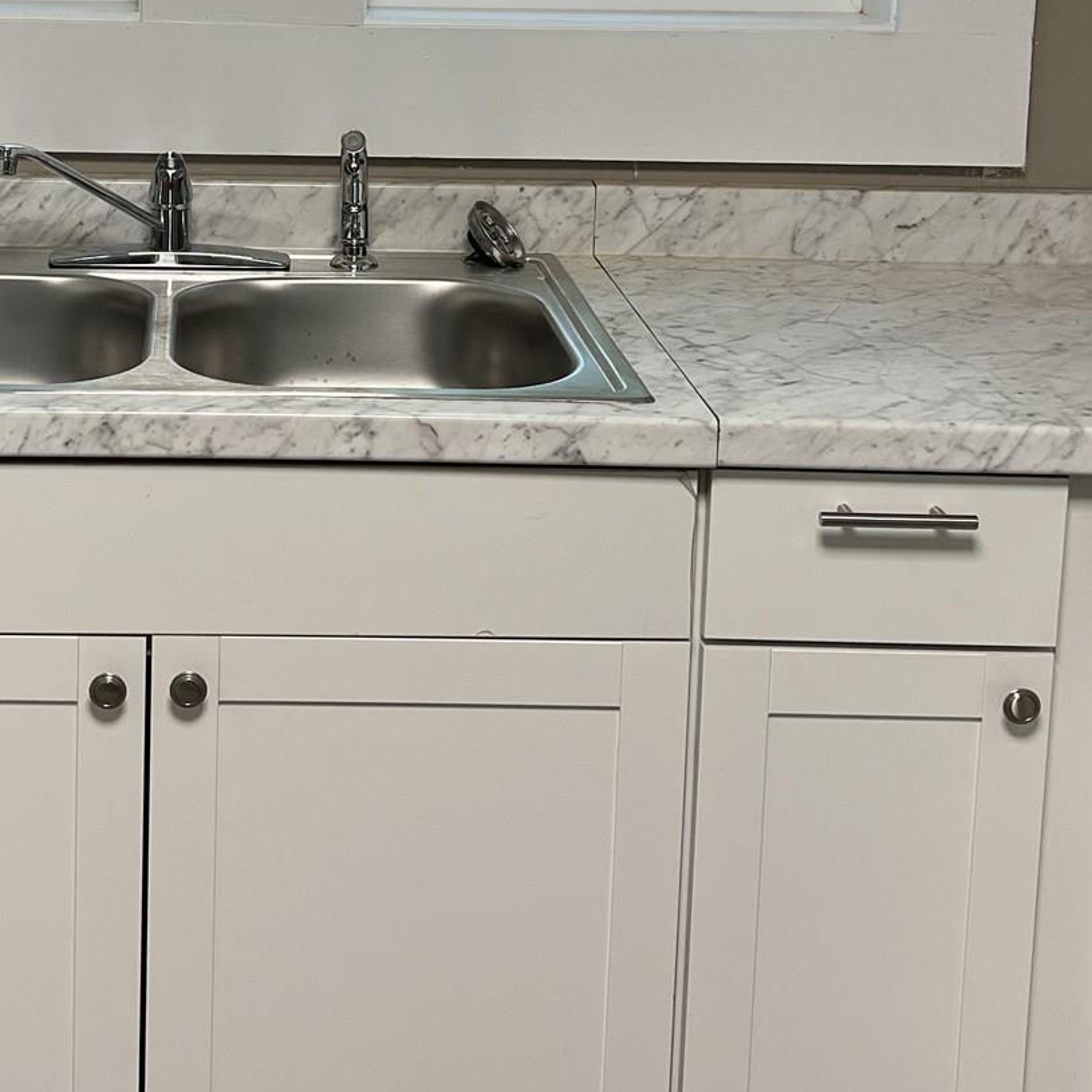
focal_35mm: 65
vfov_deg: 25.7
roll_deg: +0.0
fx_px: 2320
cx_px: 236
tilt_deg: -9.5
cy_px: 115
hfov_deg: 26.1
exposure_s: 1/120
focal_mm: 5.7
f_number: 1.5
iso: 80
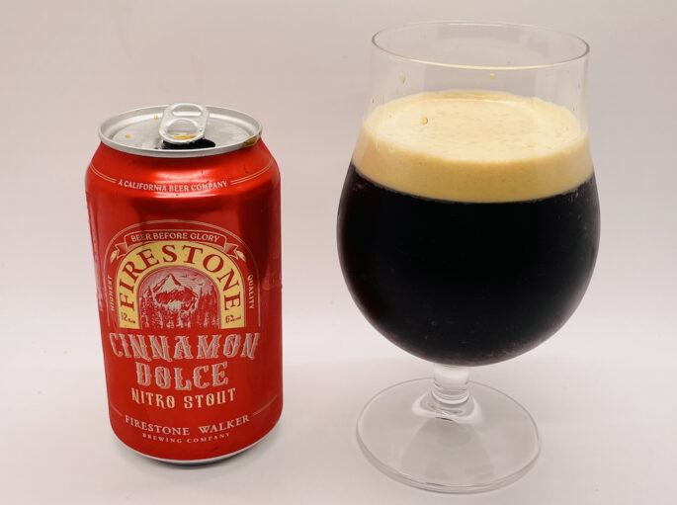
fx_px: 508
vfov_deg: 52.9
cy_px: 252
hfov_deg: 67.4
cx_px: 338
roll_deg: -0.6
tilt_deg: -26.2
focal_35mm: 26
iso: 32
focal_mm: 4.2
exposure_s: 1/292
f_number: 1.6
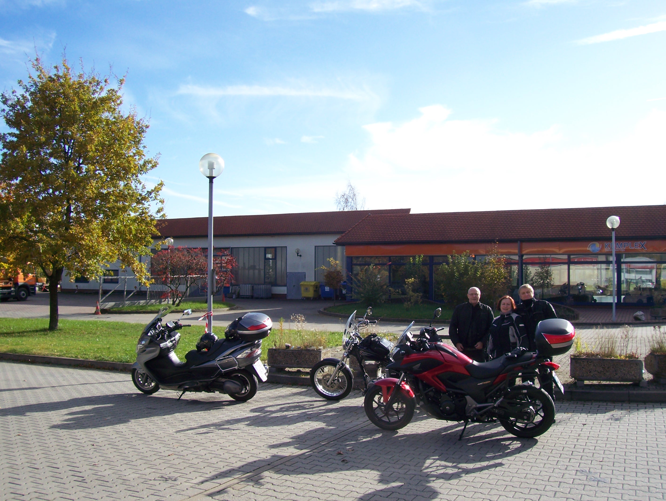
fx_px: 655
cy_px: 250
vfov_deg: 41.8
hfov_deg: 53.9
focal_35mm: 34
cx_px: 333
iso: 80
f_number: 5.1
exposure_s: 1/320
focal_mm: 5.6
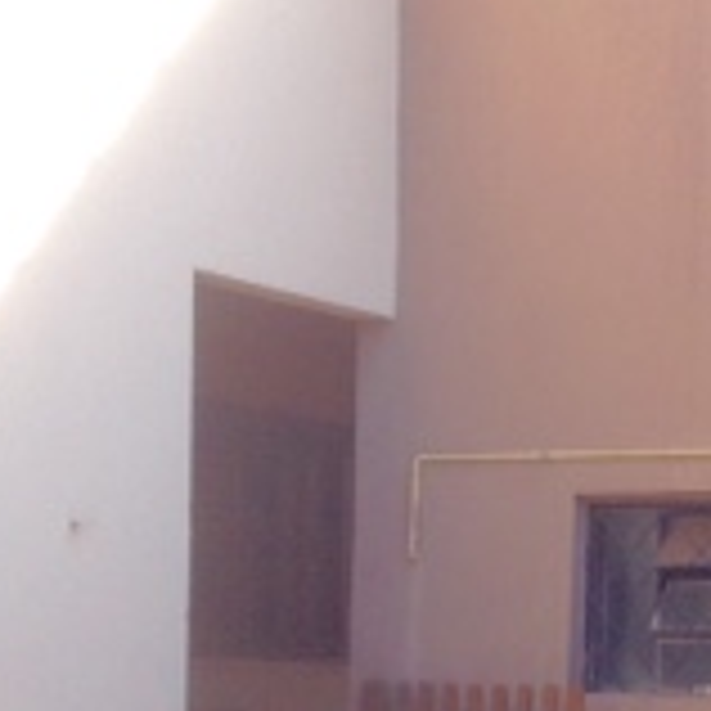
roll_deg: +2.0
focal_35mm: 125
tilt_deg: +0.5
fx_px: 2905
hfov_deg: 13.1
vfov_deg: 13.9
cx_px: 1089
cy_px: 572
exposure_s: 1/302
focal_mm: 4.28
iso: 50
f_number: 2.4
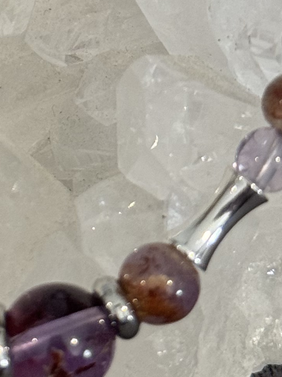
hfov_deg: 7.3
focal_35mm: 200
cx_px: -94
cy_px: 19
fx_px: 2172
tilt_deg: -54.4
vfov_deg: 9.8
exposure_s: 1/50
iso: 100
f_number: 1.78
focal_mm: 6.76
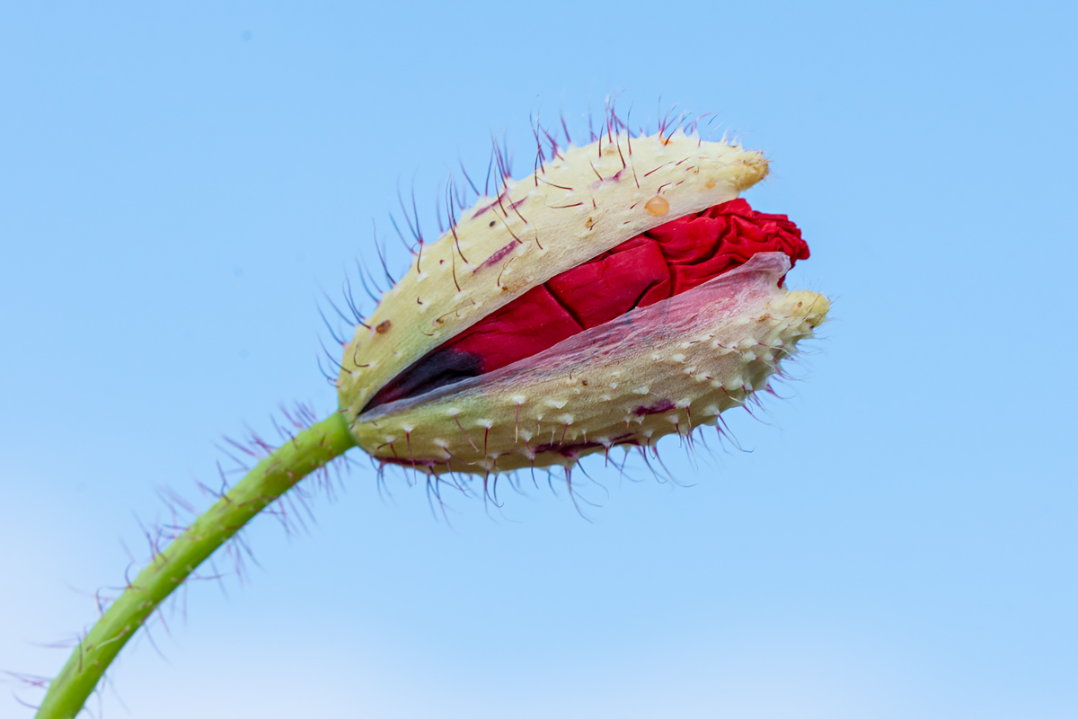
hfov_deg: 15.2
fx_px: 4042
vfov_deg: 10.2
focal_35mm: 135
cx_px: 539
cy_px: 360
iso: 280
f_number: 14
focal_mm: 90
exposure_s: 1/160
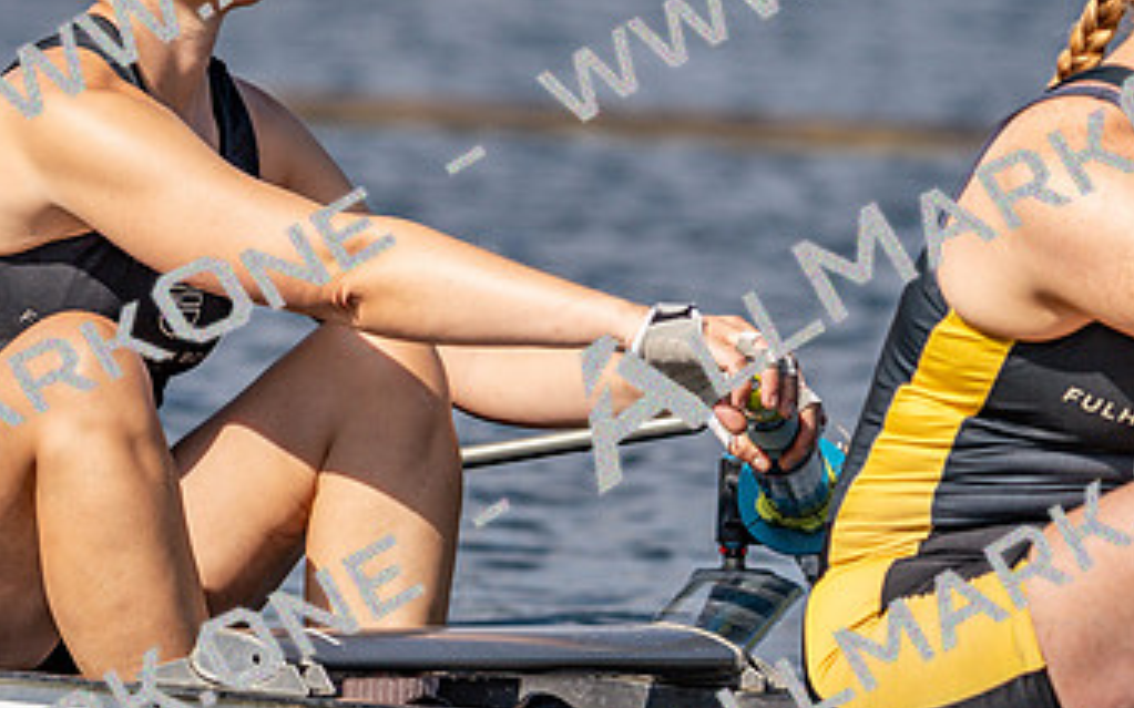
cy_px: 178
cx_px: 296
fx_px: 13874
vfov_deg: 2.9
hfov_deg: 4.7
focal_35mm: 449
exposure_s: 1/1600
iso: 160
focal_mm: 259
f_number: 5.6
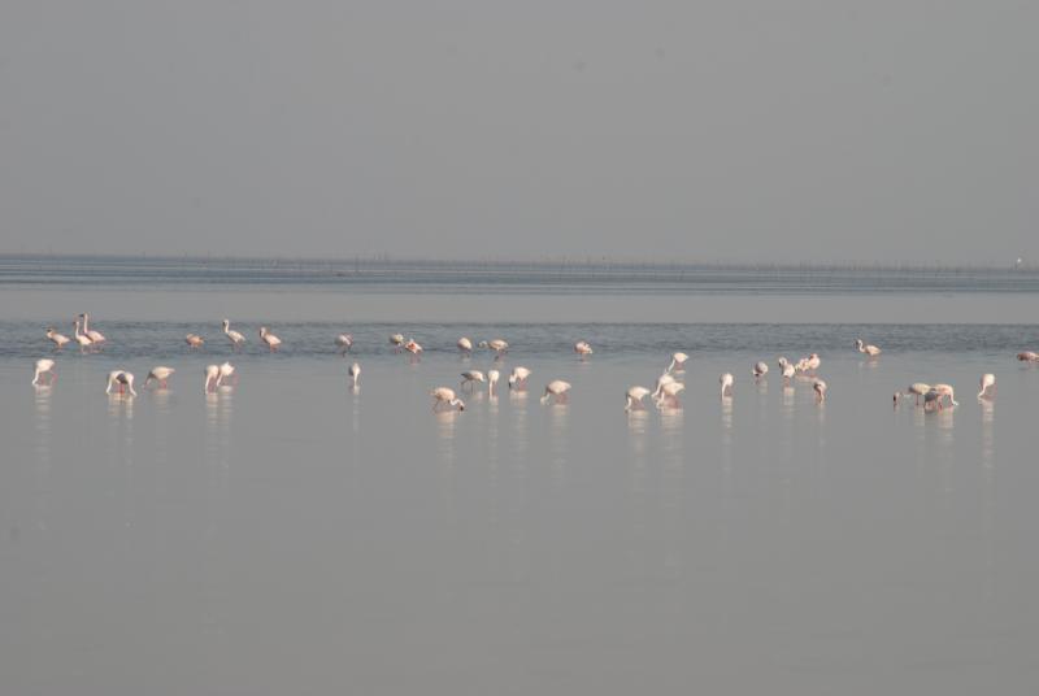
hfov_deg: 4.6
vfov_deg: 3.1
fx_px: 13006
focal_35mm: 450
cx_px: 520
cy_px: 348
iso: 100
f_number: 11
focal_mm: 300
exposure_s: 1/125
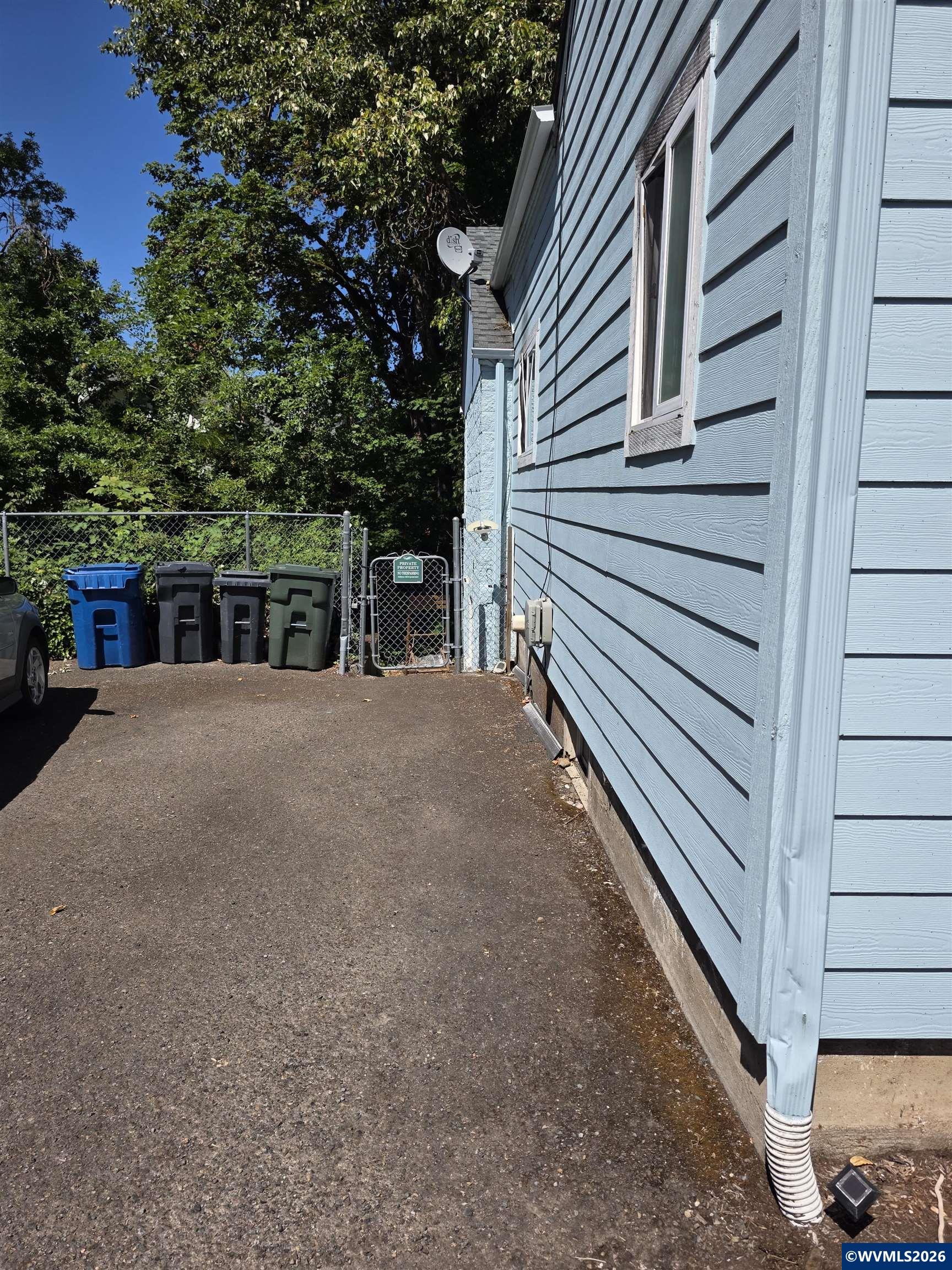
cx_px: 476
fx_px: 843
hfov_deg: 58.9
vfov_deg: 73.9
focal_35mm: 23
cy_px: 635
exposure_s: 1/7944
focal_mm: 6.3
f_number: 1.7
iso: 80
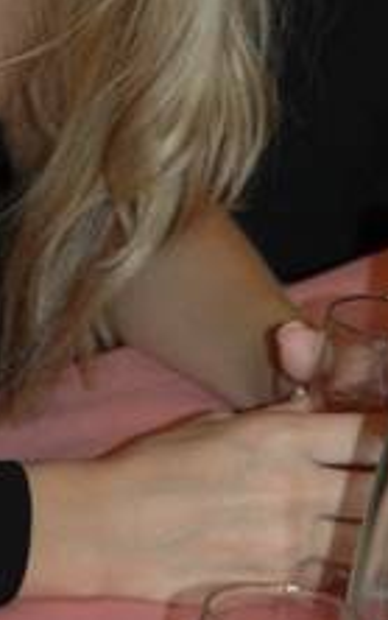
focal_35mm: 308
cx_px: -53
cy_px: -235
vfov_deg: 6.7
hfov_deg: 4.3
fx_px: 5204
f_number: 4.5
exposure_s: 1/60
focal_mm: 70
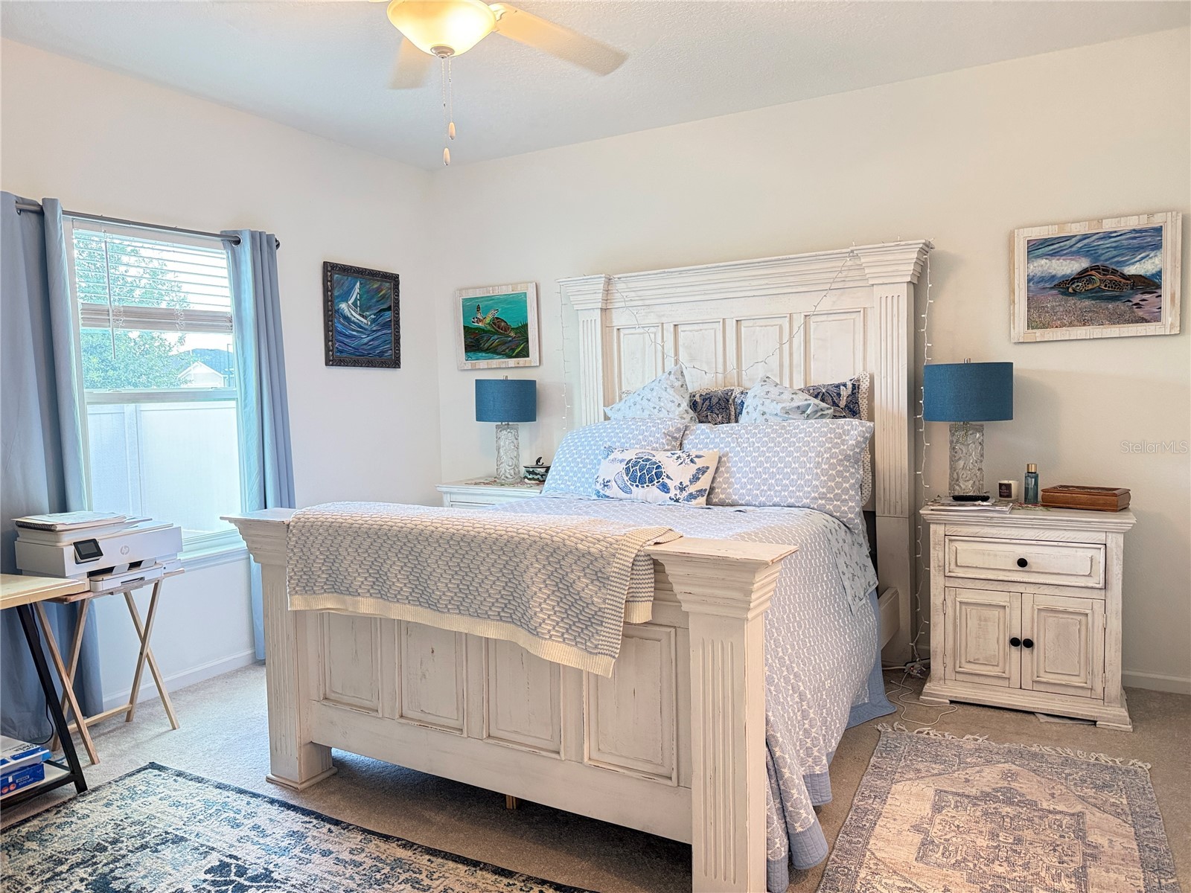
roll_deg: +1.0
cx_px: 596
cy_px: 446
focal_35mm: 24
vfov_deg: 56.8
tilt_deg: -3.6
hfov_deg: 71.6
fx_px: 826
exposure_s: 1/60
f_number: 1.78
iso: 400
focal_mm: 6.76
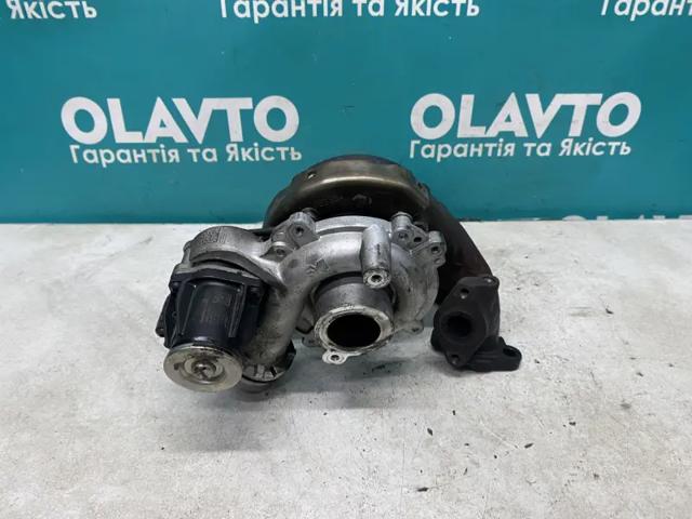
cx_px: 346
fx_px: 520
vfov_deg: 53.1
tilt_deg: -30.7
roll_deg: +0.5
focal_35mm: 26
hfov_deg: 67.3
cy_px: 260
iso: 80
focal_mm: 4.25
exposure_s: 1/50
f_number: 1.8
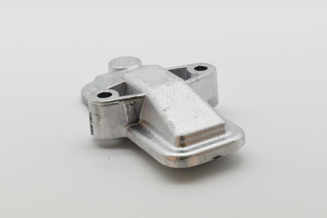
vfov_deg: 18.2
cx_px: 164
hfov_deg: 27.0
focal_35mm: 75
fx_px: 681
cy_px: 109
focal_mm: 50
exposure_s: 1/1600
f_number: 8
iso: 1600
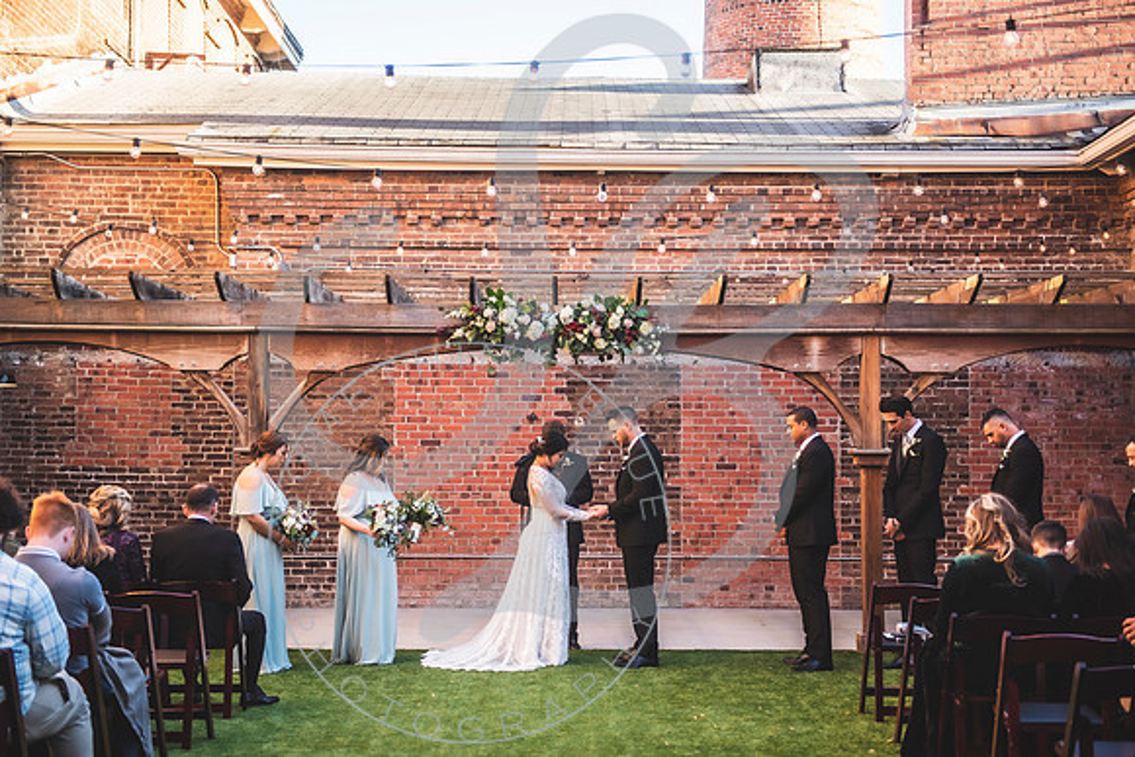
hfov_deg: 35.4
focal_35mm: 56
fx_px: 1779
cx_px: 568
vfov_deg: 24.0
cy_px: 378
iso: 100
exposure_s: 1/160
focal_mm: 56
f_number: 2.8
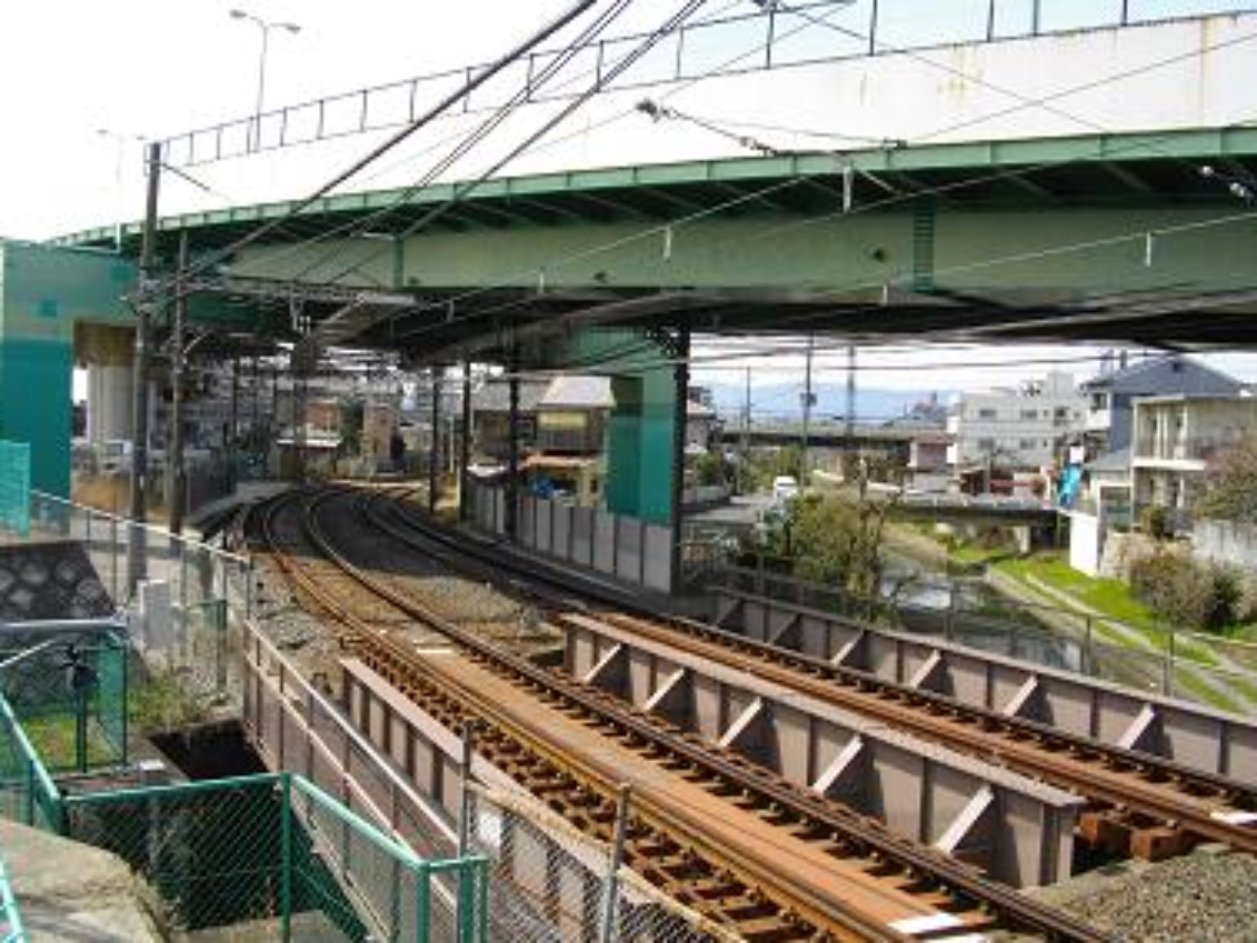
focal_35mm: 33
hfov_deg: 55.3
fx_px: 1199
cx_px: 625
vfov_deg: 43.0
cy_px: 460
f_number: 5.5
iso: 100
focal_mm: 5.7
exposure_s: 1/250
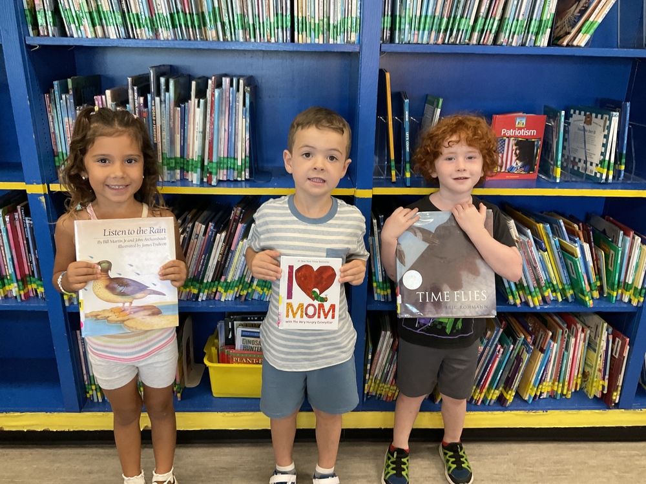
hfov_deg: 61.7
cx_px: 323
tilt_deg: -20.7
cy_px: 242
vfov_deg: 48.2
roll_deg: -1.2
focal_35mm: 29
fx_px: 541
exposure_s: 1/60
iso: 160
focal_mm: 3
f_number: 1.8
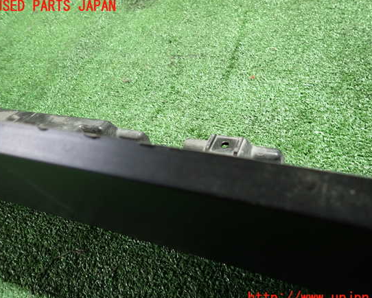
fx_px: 297
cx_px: 197
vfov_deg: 53.2
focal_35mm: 27
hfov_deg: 64.0
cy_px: 152
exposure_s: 1/30
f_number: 2
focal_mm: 4.5
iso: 320
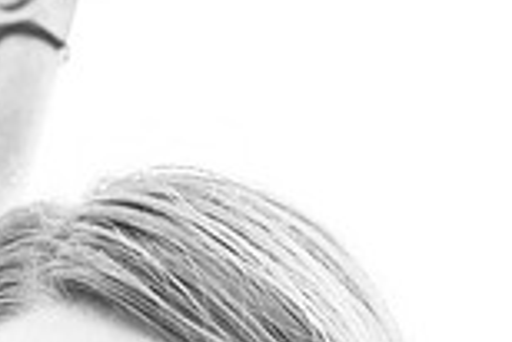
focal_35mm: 320
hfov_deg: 6.4
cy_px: 619
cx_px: -96
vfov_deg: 4.3
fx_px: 4555
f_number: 2.8
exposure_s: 1/250
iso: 800
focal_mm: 85
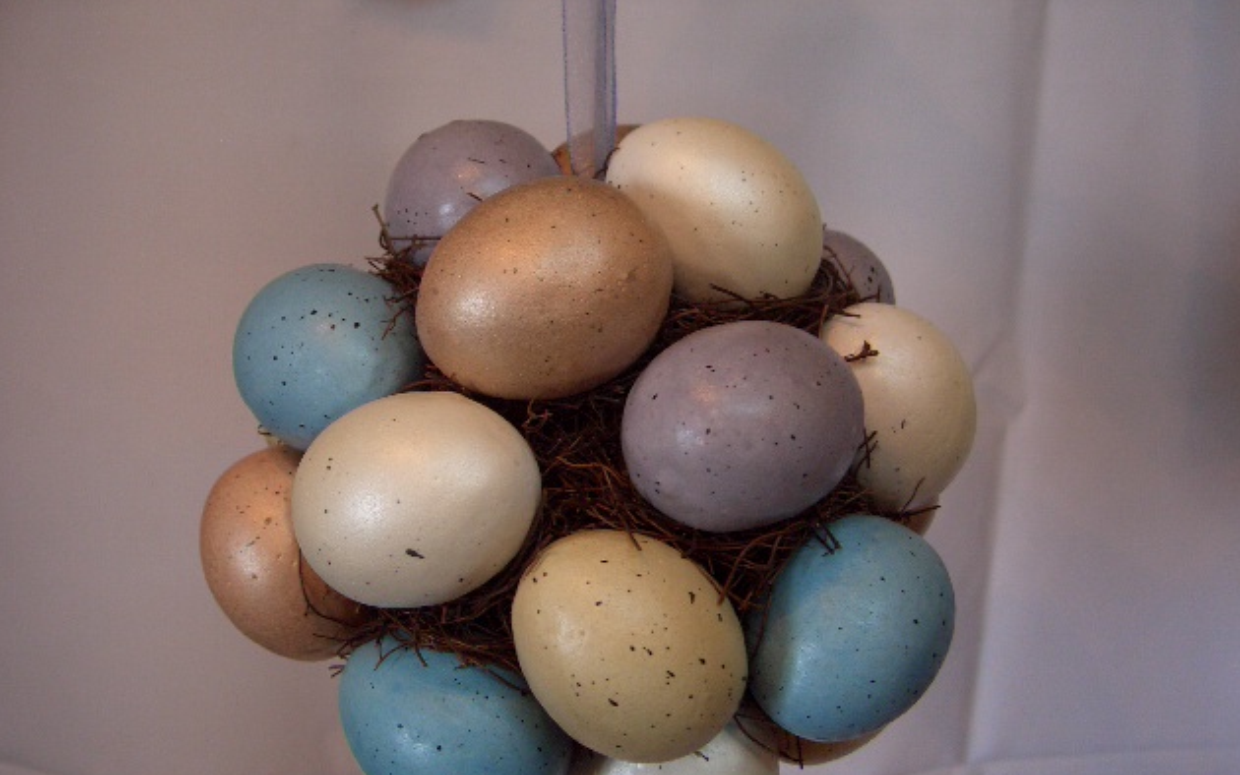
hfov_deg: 47.2
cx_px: 614
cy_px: 425
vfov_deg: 30.5
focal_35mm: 42
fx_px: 1420
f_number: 2.8
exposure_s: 1/50
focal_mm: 8
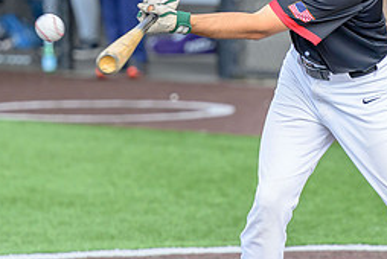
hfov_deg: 5.2
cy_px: 97
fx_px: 4230
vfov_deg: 3.5
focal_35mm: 393
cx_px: 307
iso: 1000
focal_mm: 130
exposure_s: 1/2000
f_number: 2.8
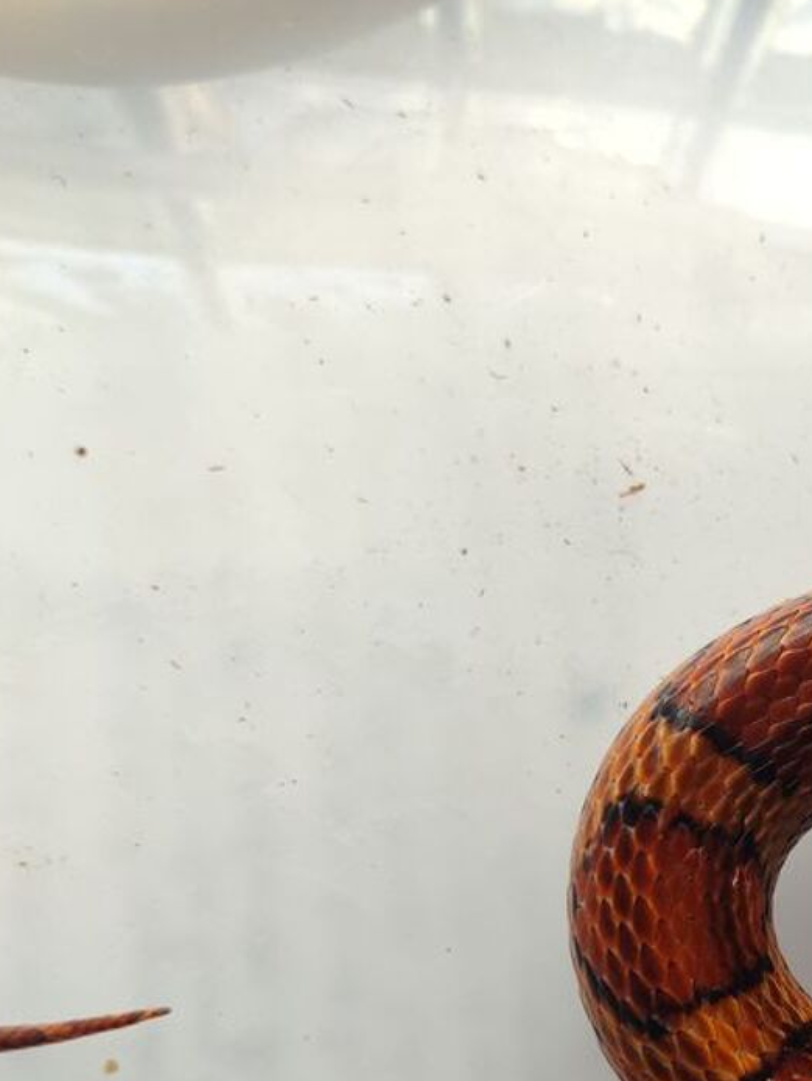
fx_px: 1437
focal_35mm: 46
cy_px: 788
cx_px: 714
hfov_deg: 30.3
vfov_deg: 40.3
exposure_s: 1/100
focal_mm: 5.24
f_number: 1.7
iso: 245
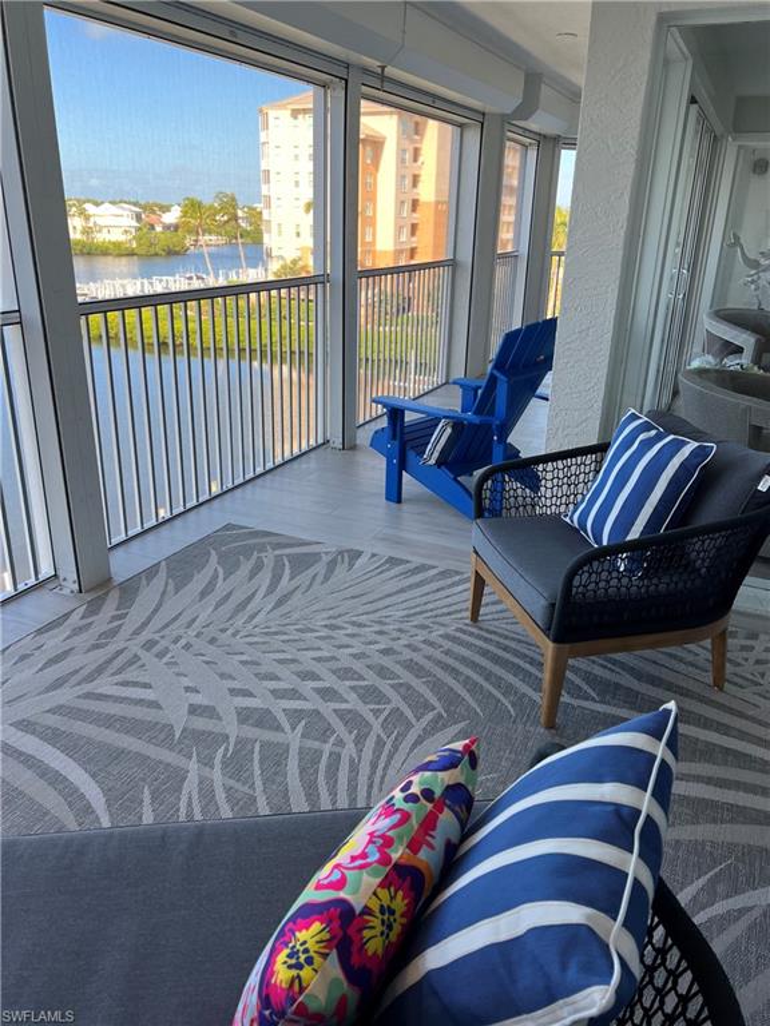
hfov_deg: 53.1
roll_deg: -1.8
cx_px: 385
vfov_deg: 67.3
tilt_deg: -20.4
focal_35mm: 26
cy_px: 513
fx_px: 771
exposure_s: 1/304
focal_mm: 5.7
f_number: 1.5
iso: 50
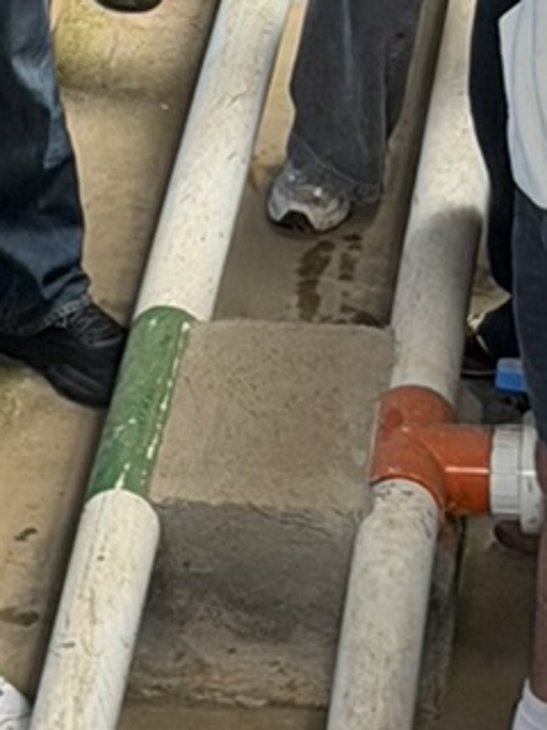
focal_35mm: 307
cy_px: -529
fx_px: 6468
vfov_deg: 6.3
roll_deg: +0.8
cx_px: 134
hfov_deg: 4.8
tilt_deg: -22.5
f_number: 1.78
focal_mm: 6.76
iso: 125
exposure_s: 1/98
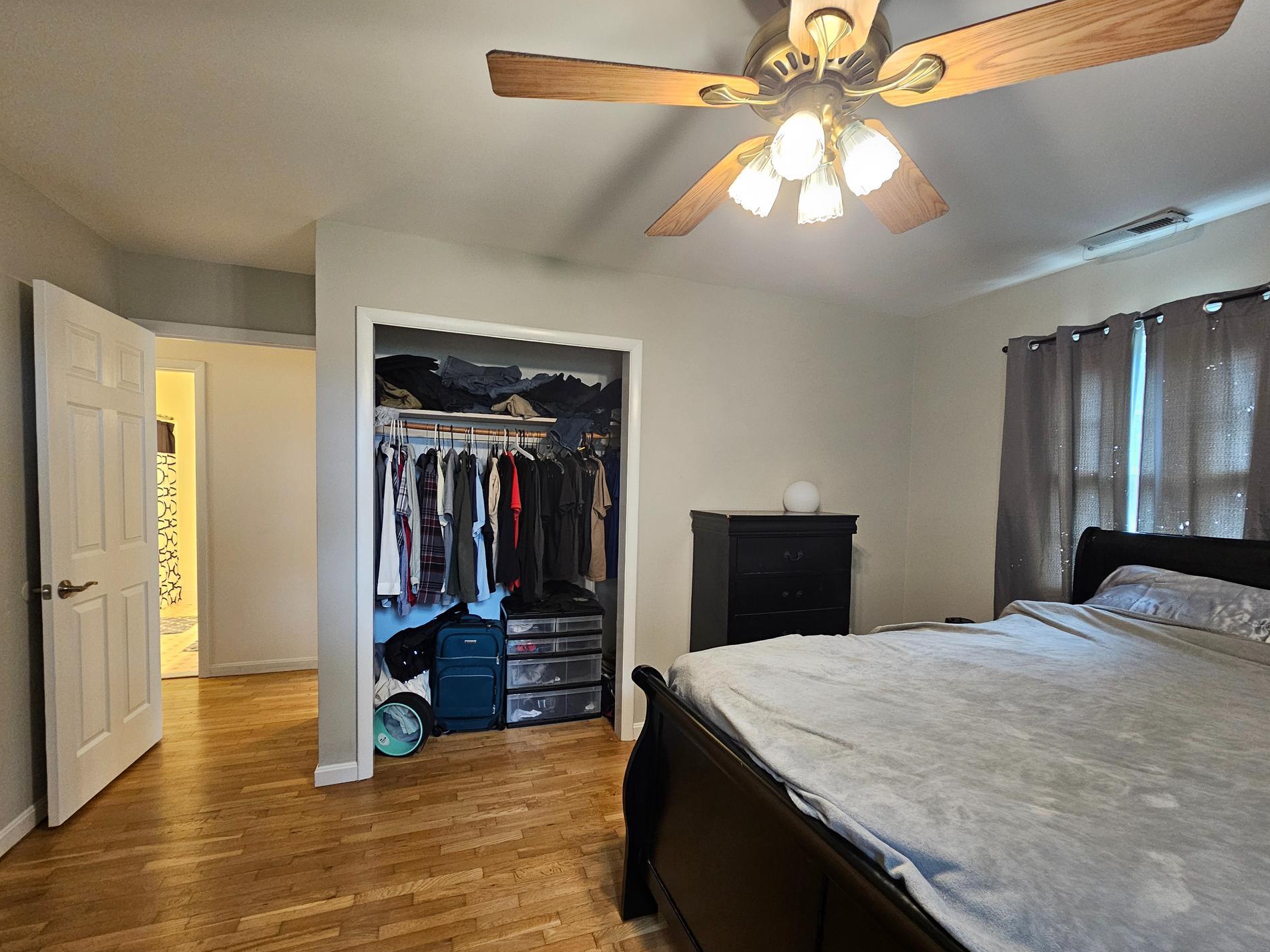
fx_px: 514
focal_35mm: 14
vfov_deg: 85.6
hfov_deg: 102.1
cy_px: 506
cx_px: 635
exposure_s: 1/40
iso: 320
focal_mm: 2.2
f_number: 2.2
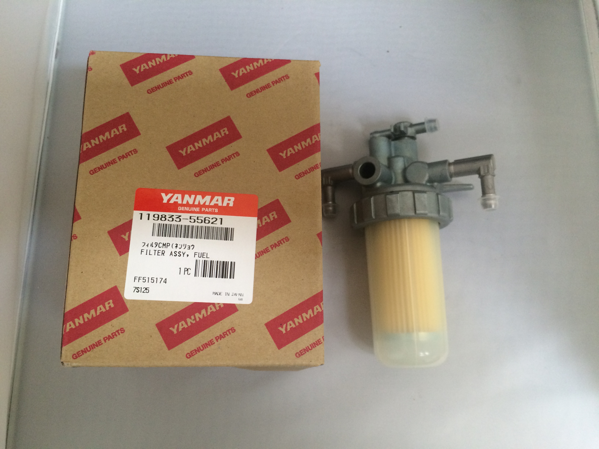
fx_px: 502
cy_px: 224
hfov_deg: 61.7
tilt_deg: -75.8
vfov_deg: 48.2
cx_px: 300
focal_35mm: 29
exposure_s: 1/33
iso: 80
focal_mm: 4.15
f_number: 2.2
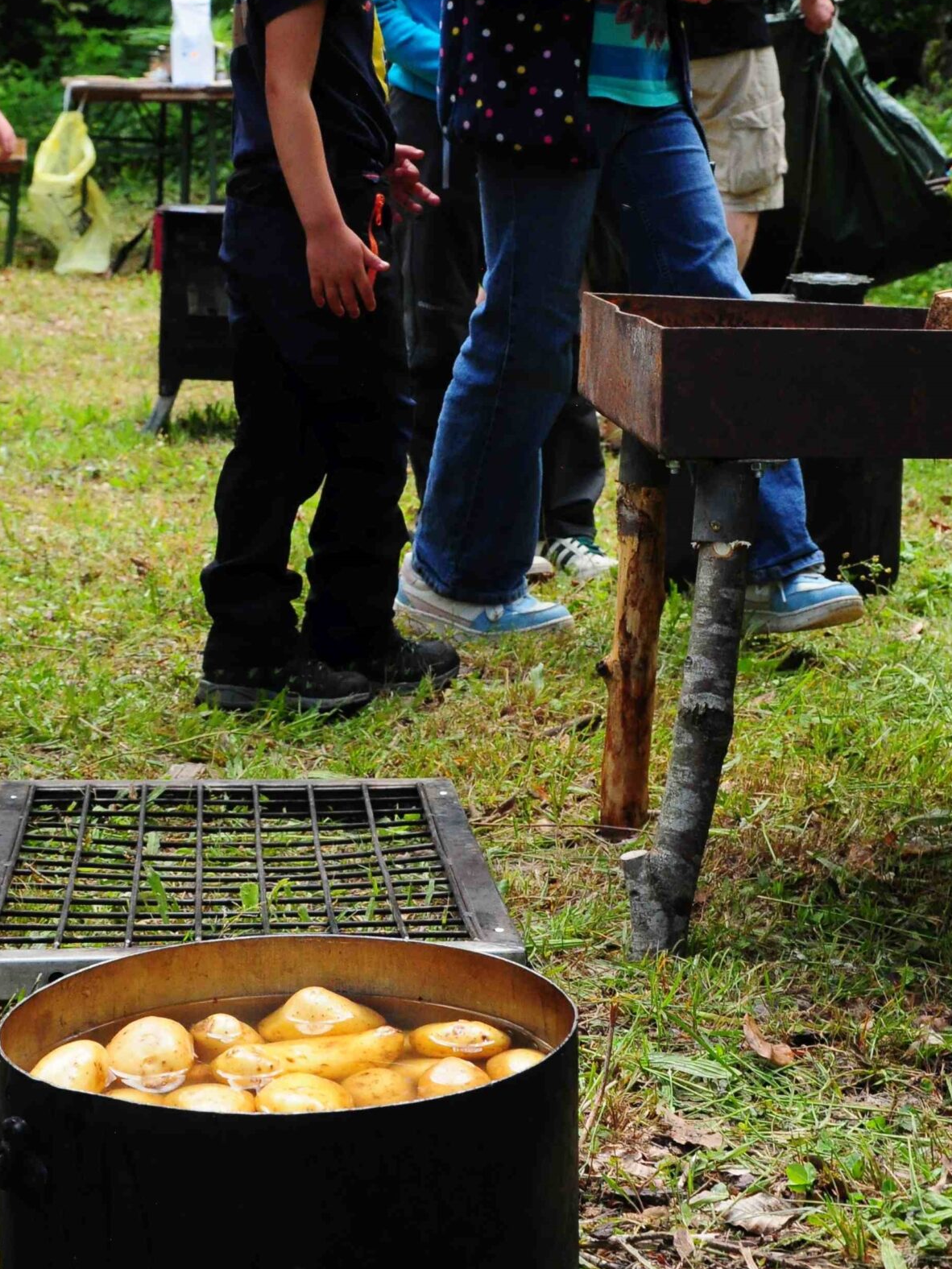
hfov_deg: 16.6
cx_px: 480
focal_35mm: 89
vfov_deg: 21.9
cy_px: 400
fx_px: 3264
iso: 1000
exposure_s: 1/320
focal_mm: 38
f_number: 9
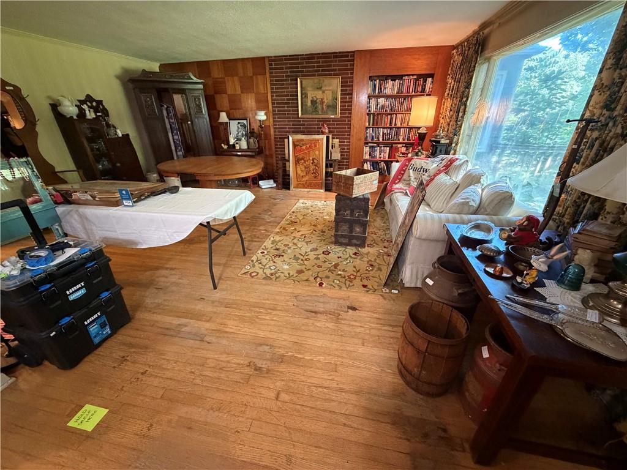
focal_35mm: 14
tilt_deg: -26.3
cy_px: 235
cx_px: 314
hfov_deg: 102.1
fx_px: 254
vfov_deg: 85.7
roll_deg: +1.2
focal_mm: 2.22
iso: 1000
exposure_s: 1/40
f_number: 2.2
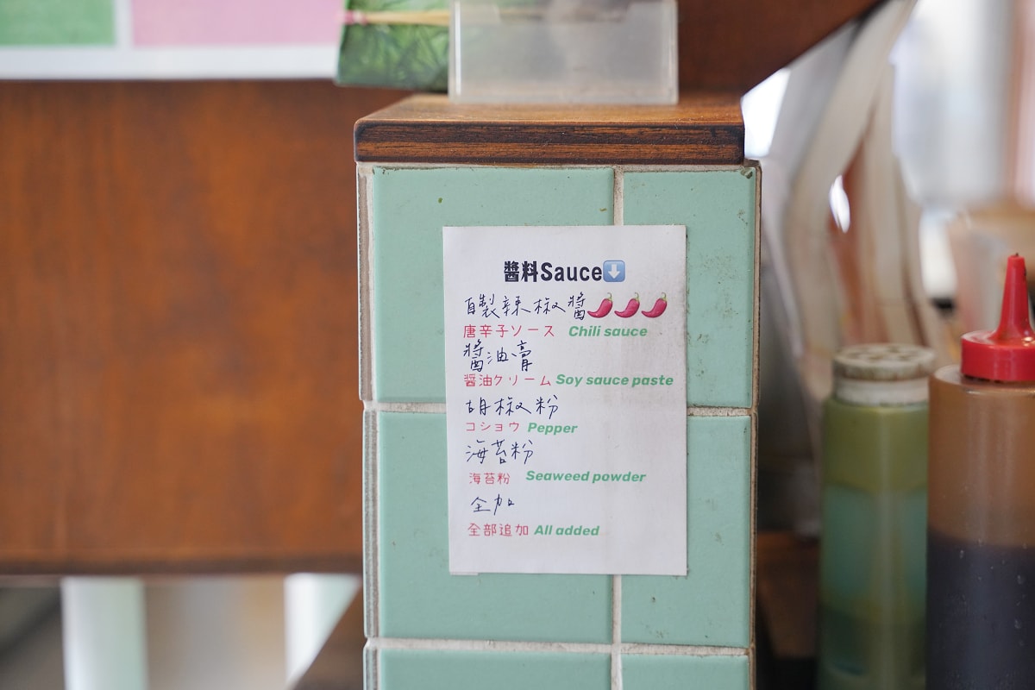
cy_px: 345
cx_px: 518
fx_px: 2156
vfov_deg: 18.2
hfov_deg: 27.0
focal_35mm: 75
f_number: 4
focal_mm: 75
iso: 1250
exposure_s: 1/160
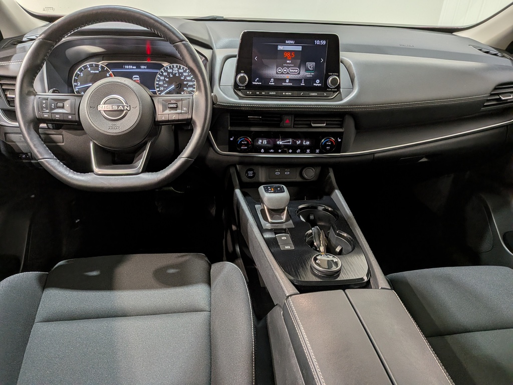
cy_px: 192
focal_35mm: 24
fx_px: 356
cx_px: 256
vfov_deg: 56.8
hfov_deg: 71.6
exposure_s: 1/120
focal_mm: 4.53
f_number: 1.7
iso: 33
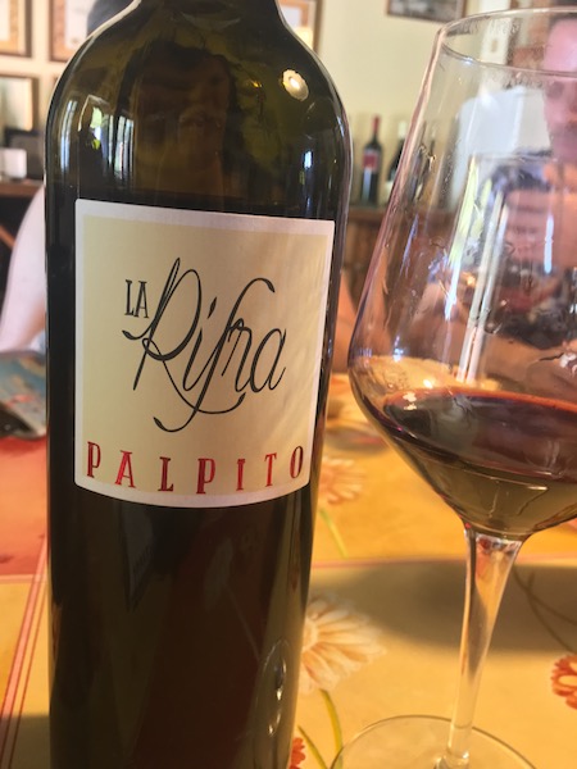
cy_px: 384
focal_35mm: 29
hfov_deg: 48.2
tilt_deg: -15.4
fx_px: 645
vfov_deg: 61.7
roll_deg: -4.0
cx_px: 288
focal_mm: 4.15
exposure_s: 1/20
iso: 200
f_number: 2.2
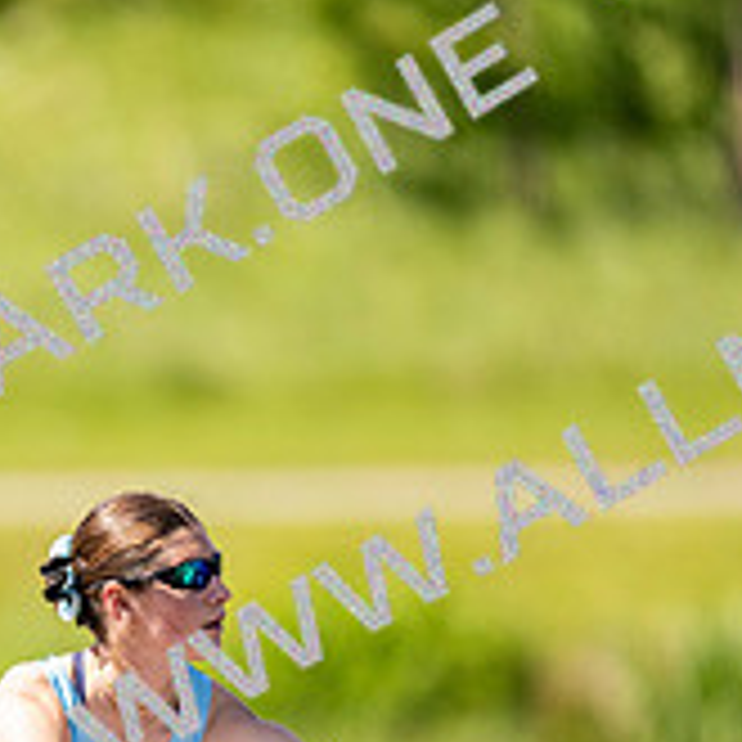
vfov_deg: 1.0
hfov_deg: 1.0
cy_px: 848
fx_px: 43458
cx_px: -261
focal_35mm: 1792
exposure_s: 1/2500
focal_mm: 600
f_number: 4
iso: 400
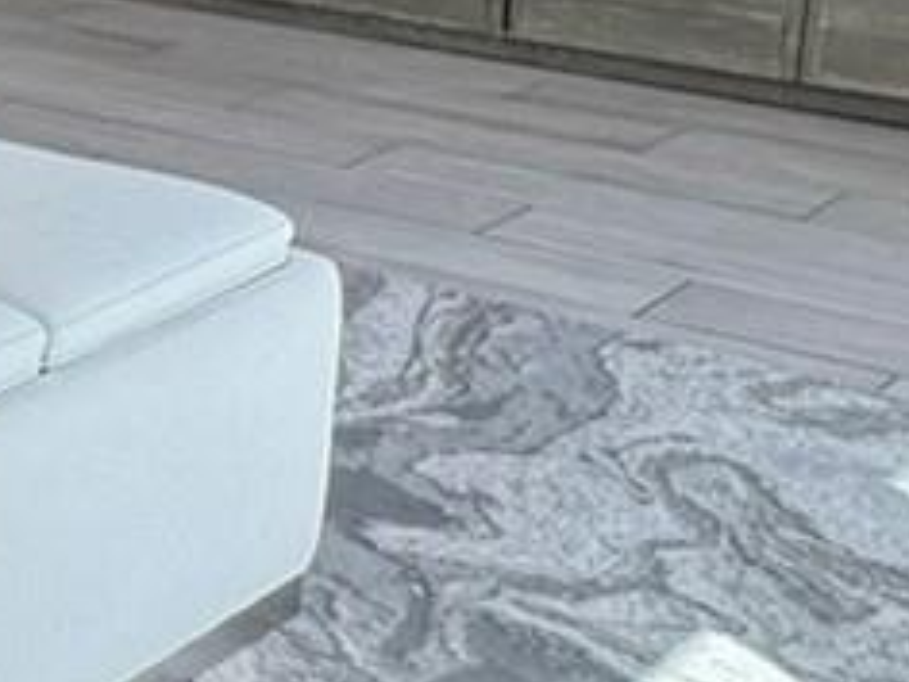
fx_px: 2495
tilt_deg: -12.3
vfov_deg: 15.1
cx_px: -1225
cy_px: -77
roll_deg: +2.6
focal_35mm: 95
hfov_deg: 14.4
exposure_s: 1/120
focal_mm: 2.22
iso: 64
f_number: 2.2
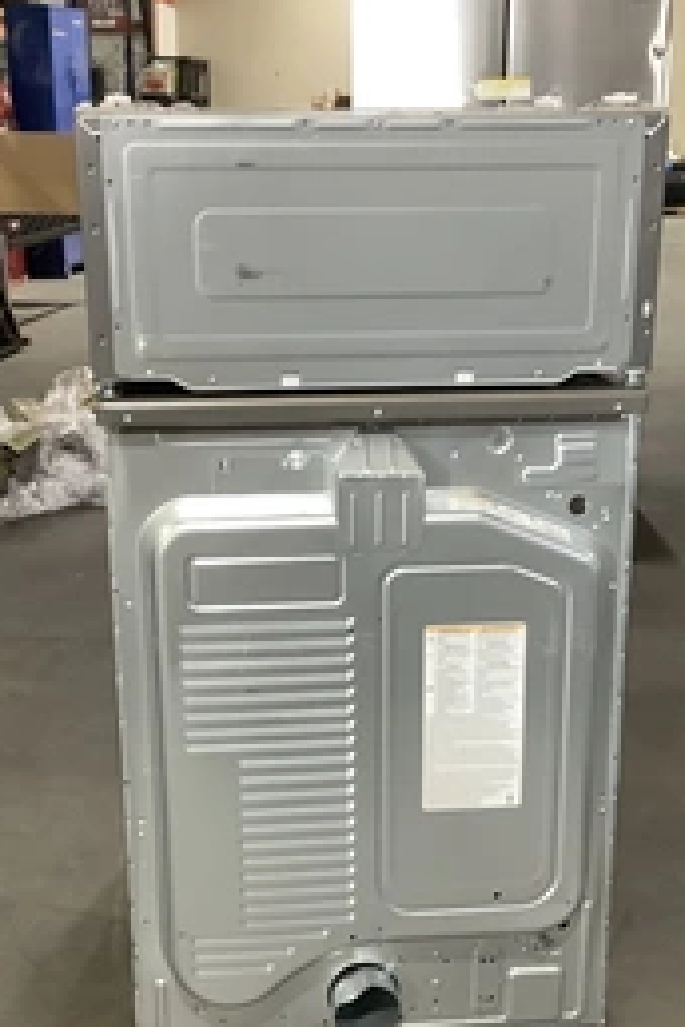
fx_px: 1427
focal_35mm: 50
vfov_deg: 39.5
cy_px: 593
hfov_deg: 27.0
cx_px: 370
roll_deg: +0.1
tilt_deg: -18.6
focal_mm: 3.3
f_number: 2.4
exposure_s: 1/40
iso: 320
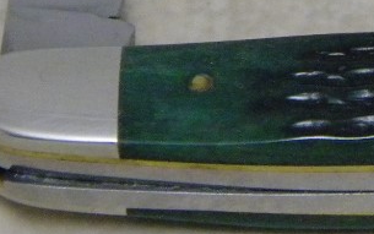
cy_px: -28
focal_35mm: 288
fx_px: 2937
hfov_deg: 7.2
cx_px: 486
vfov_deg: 4.6
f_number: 4.5
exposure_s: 1/54
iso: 800
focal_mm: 15.1
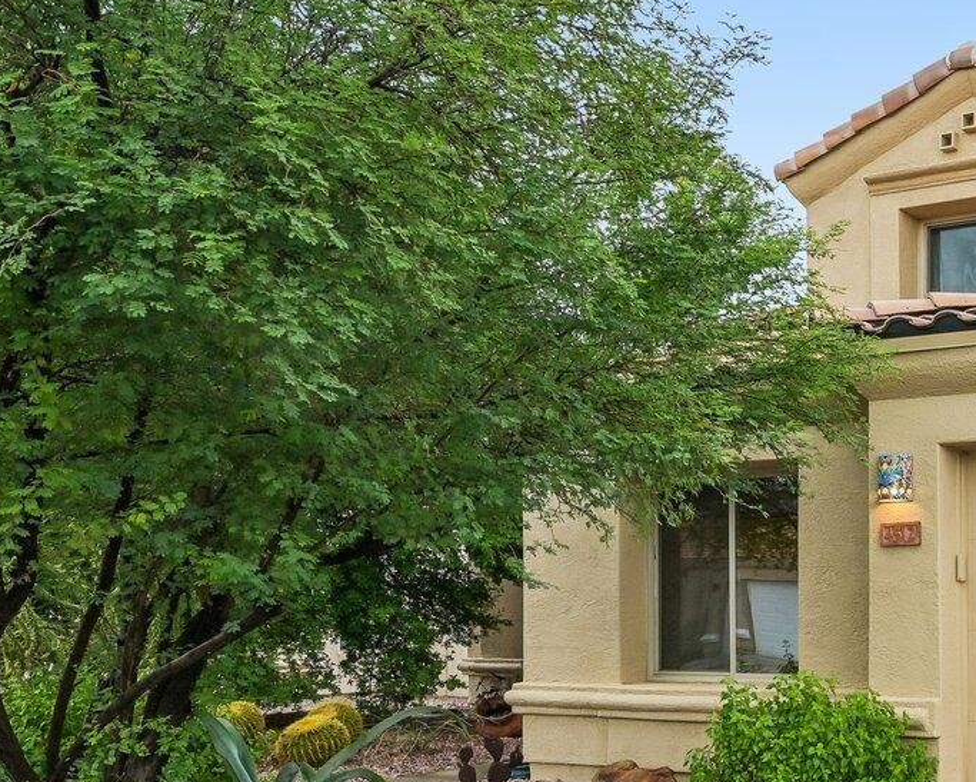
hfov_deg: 35.3
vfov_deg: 31.6
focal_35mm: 46
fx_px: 1341
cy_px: 625
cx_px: 1025
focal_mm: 16.5
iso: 250
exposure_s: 1/200
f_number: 8
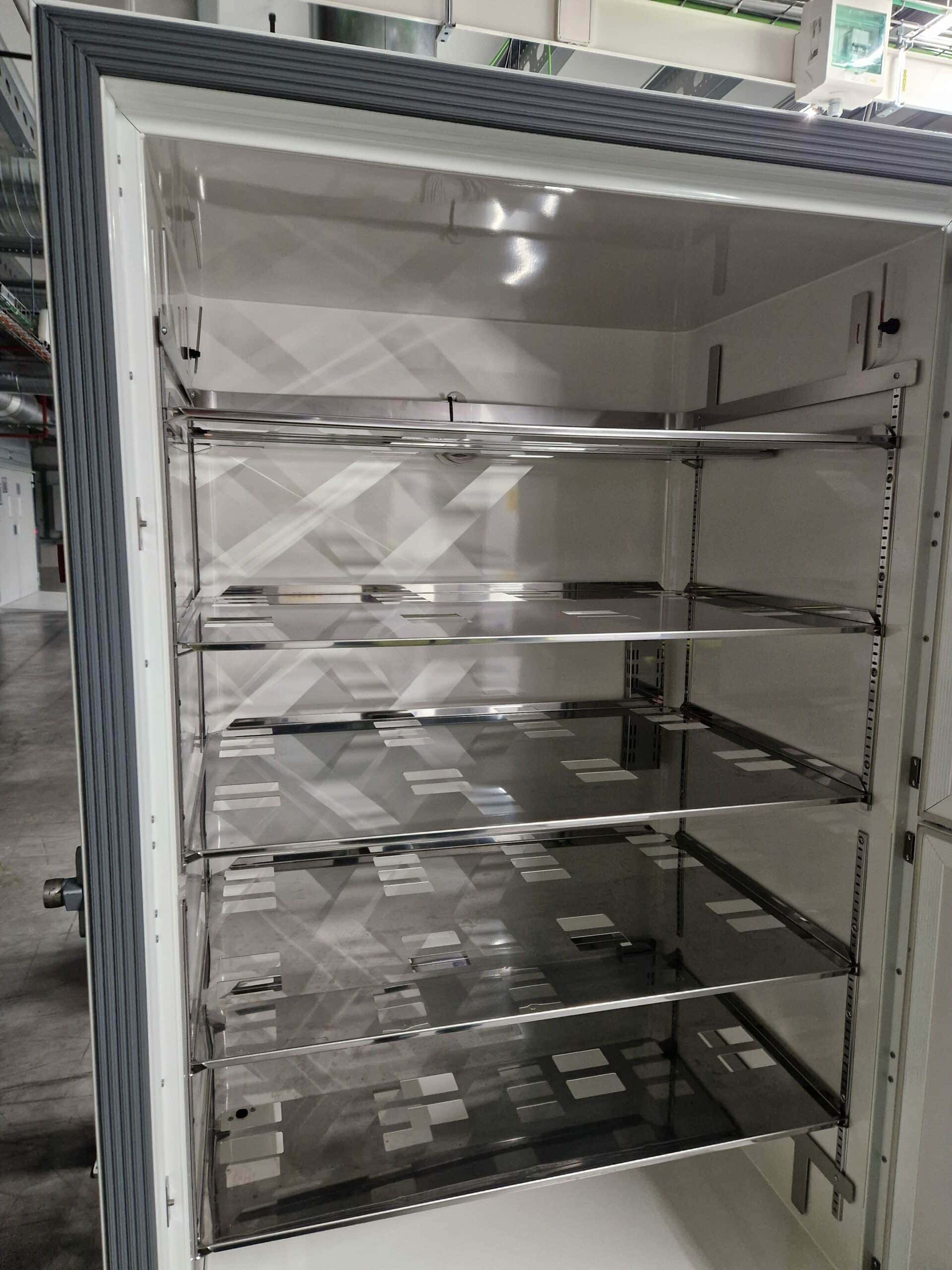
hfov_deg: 58.9
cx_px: 476
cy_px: 635
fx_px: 843
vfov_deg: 73.9
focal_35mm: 23
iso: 400
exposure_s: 1/100
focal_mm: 5.4
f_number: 1.8
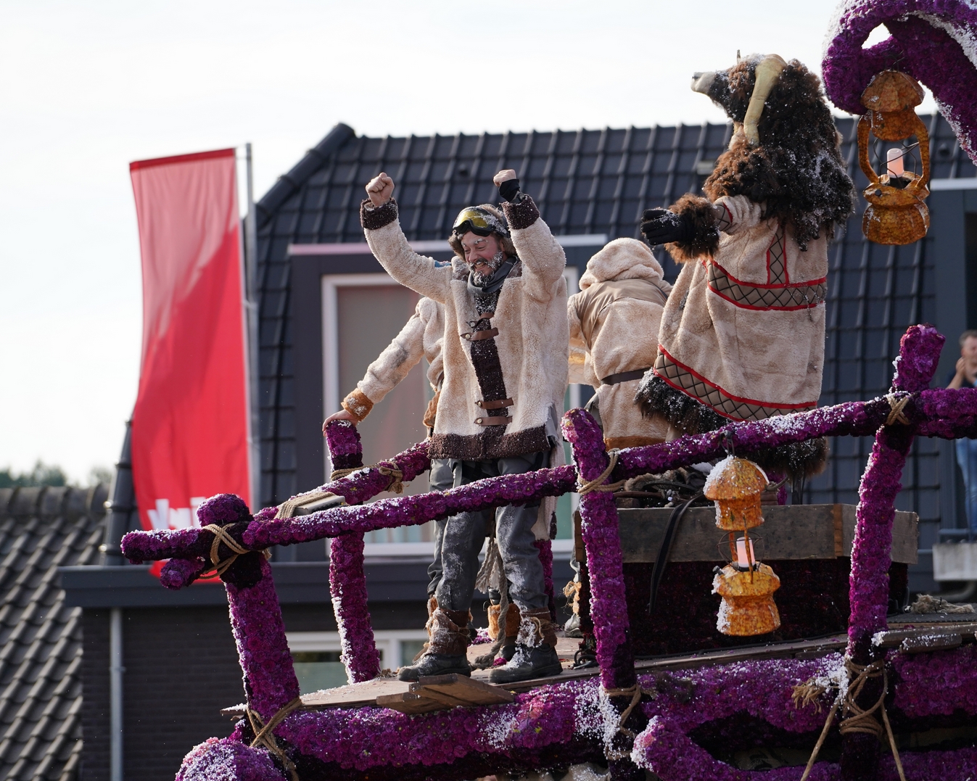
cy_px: 391
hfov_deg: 9.2
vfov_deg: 7.4
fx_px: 6071
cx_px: 492
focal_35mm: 210
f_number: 4
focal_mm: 186
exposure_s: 1/2500
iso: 500
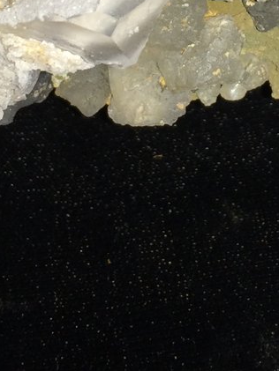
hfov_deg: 12.9
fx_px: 1224
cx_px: 259
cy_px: -191
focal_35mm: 114
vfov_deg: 15.8
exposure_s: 1/120
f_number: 2.2
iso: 32
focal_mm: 4.12
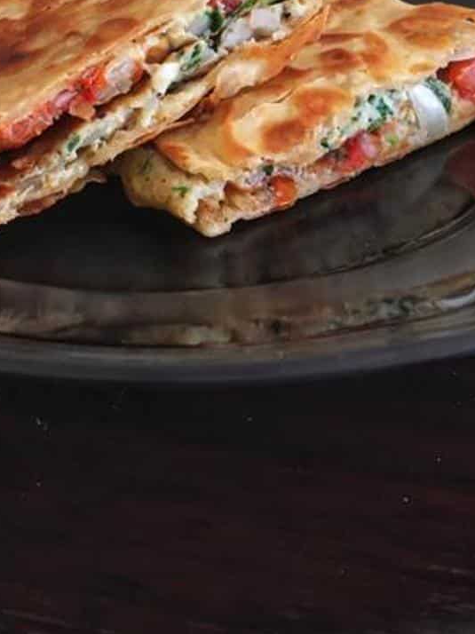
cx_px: 122
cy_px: 32
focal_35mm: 65
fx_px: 1190
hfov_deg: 22.4
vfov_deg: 28.4
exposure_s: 1/33
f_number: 2.2
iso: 80
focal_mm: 4.15
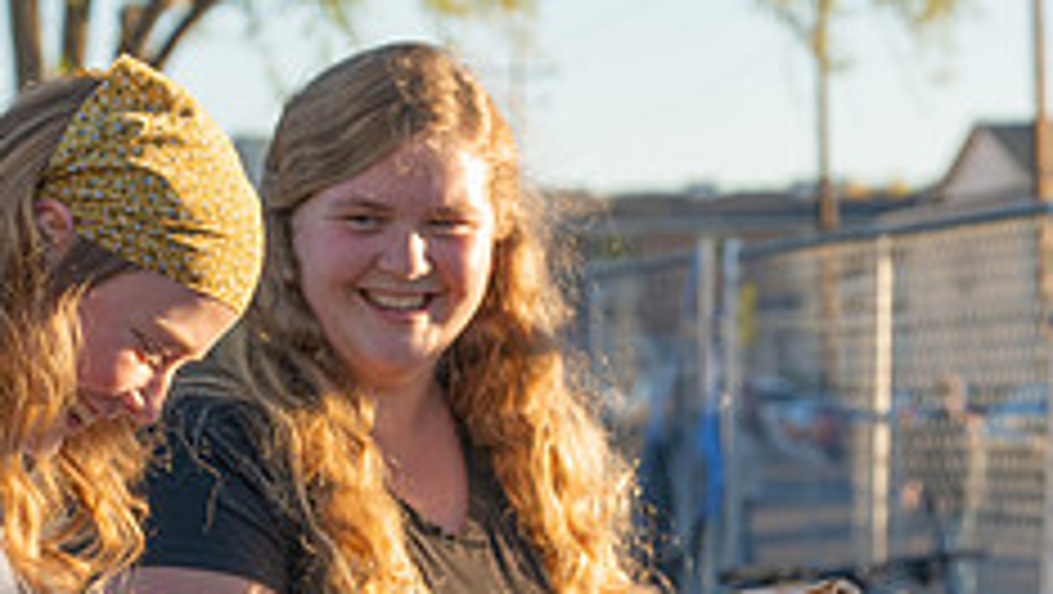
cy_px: 755
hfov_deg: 10.8
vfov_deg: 6.1
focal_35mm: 199
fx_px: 5560
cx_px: 677
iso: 200
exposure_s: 1/320
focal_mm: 65
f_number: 5
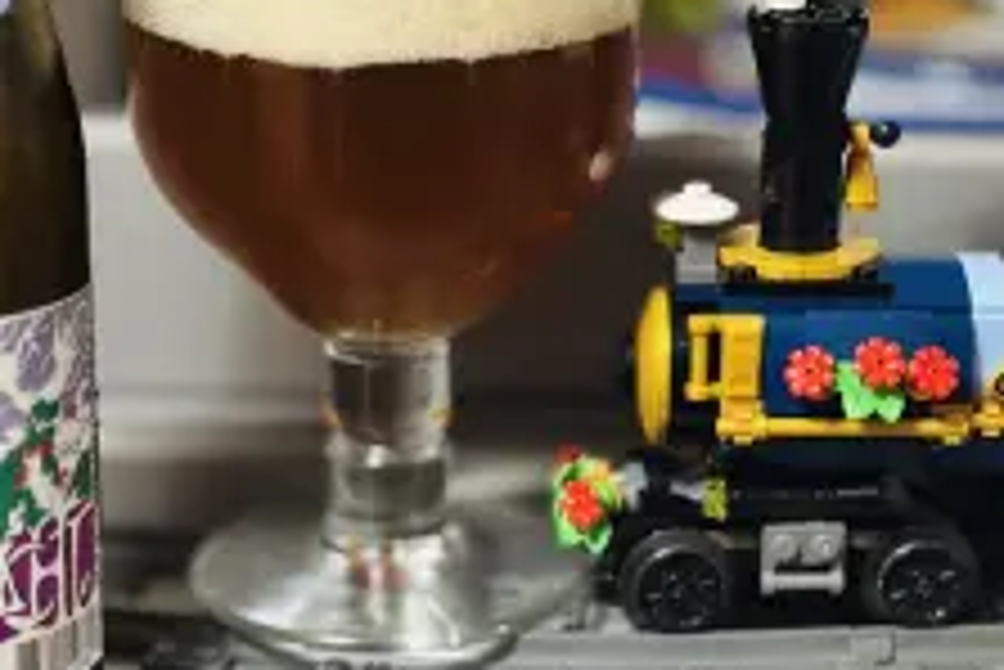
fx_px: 2707
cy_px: 346
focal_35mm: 97
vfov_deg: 14.1
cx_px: 644
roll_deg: -1.4
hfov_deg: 21.0
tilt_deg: -18.7
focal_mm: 5.96
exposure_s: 1/20
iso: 400
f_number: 1.6
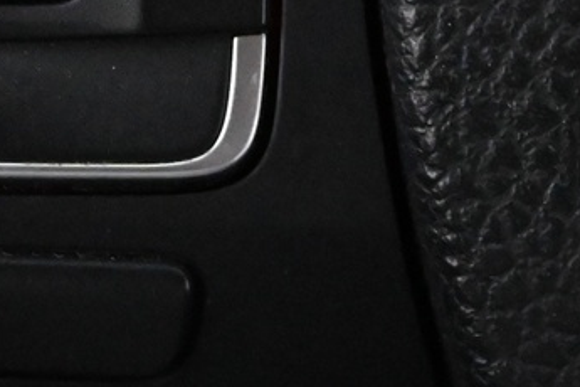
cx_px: -32
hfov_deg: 12.0
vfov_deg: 8.1
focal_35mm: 169
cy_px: -64
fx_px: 2723
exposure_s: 1/40
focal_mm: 24
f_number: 4.2
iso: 7200
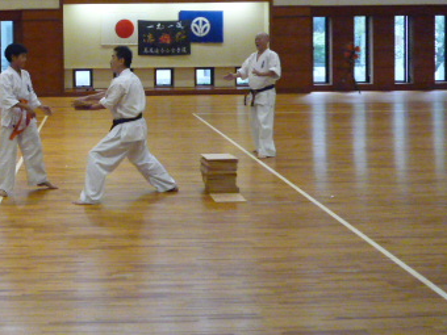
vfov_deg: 29.9
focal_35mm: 47
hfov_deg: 38.8
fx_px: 607
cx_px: 87
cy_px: 54
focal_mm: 4.4
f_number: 2.8
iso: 800
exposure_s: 1/160
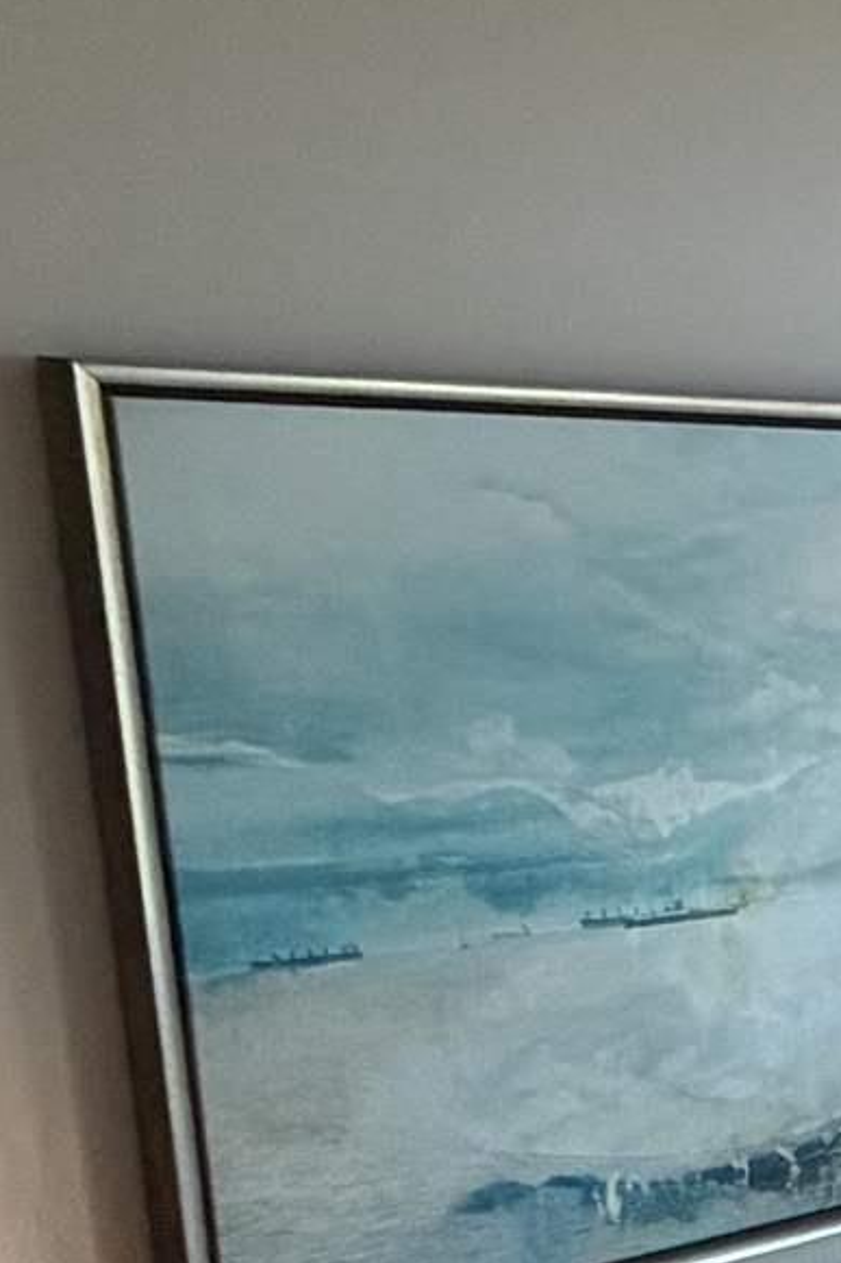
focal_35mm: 77
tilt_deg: -13.5
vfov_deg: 25.6
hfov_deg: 11.4
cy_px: 1098
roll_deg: -3.1
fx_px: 2700
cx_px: 2449
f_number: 2.2
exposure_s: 1/120
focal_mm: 2.22
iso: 160
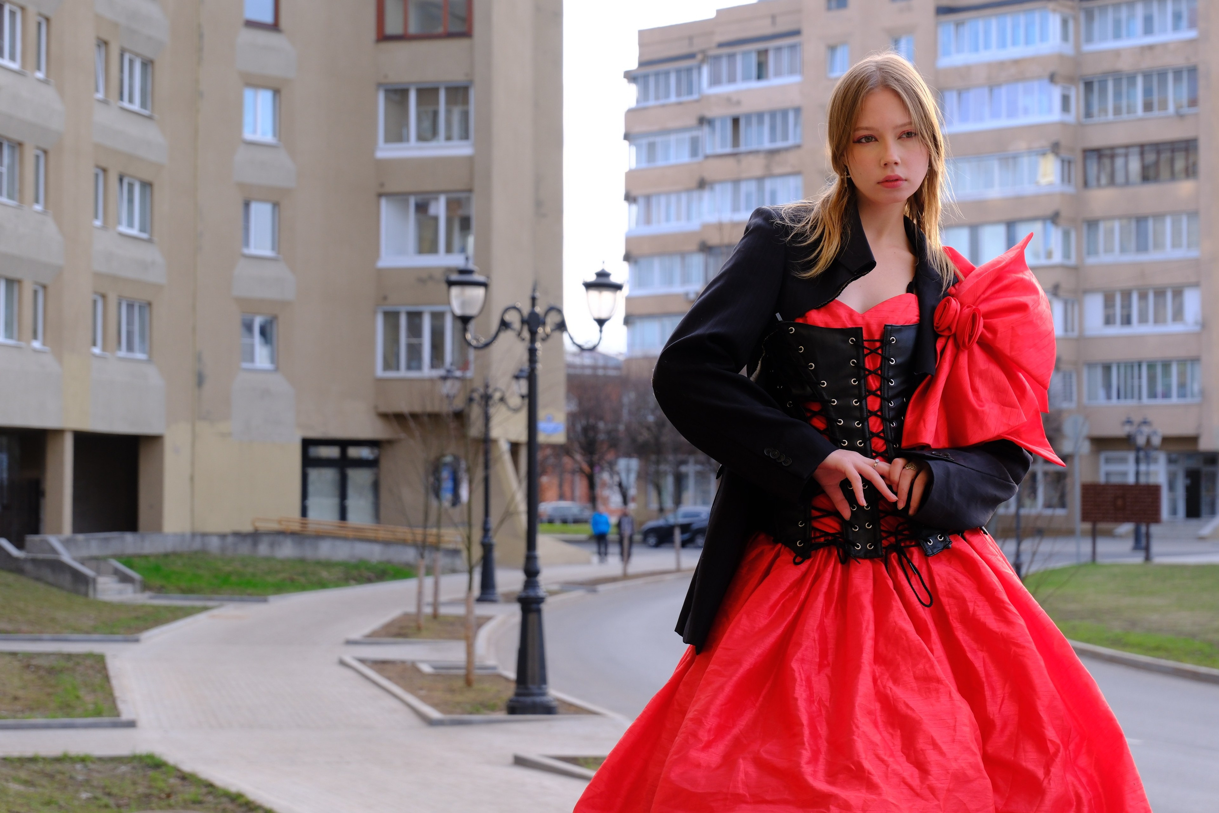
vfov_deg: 18.2
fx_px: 2540
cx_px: 610
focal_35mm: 75
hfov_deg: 27.0
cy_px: 406
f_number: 4.8
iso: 320
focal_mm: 50
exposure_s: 1/150
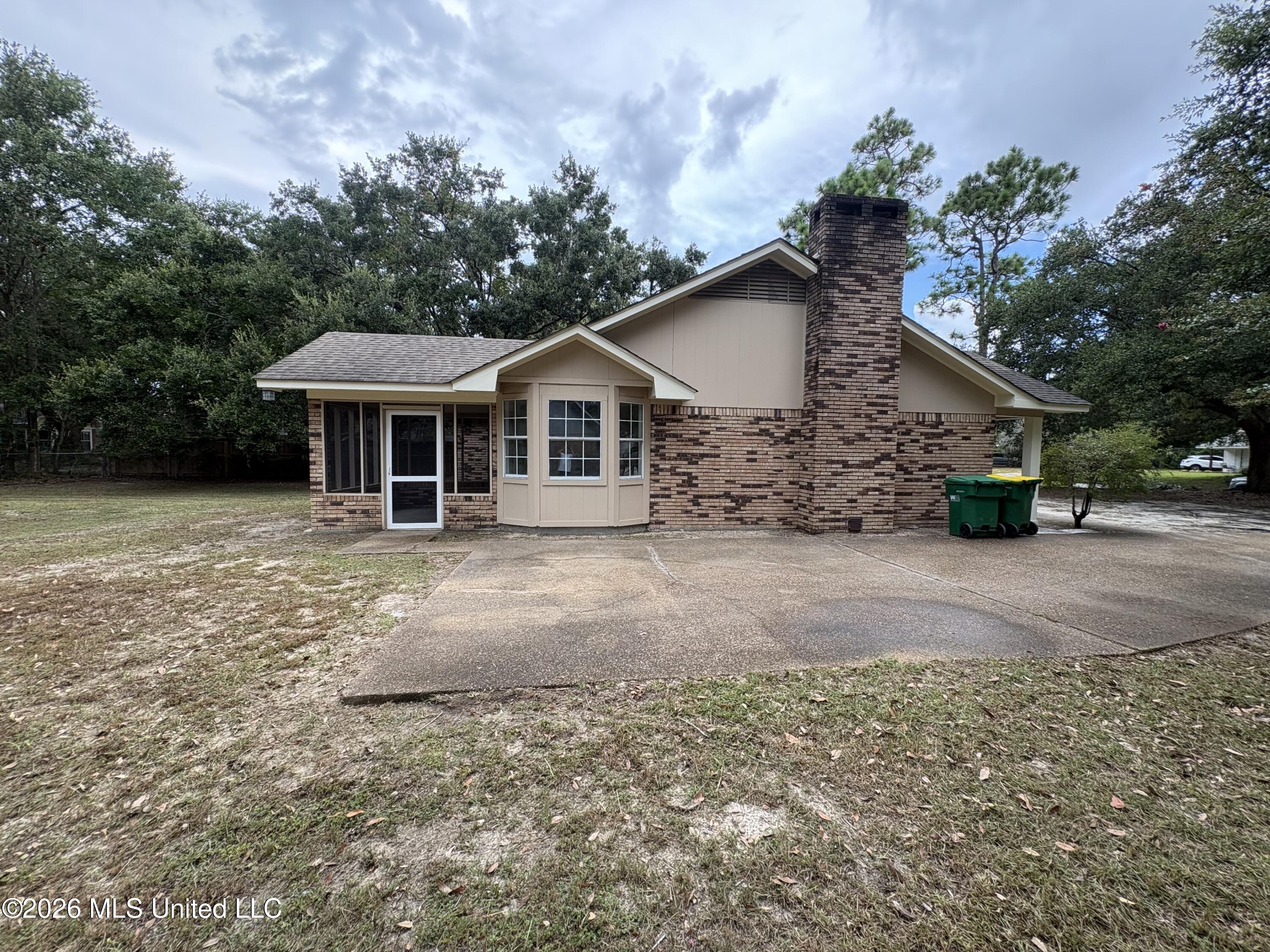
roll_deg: -1.3
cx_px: 635
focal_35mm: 14
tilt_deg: -3.8
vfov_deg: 85.7
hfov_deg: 102.1
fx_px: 514
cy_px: 476
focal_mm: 2.22
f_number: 2.2
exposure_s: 1/145
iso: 40
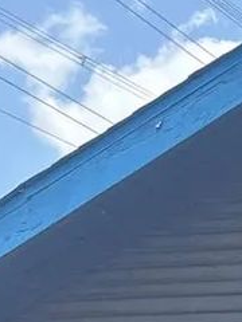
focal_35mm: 148
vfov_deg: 12.2
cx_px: 651
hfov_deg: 8.7
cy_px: 582
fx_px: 1380
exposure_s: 1/1587
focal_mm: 5.96
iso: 64
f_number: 1.6
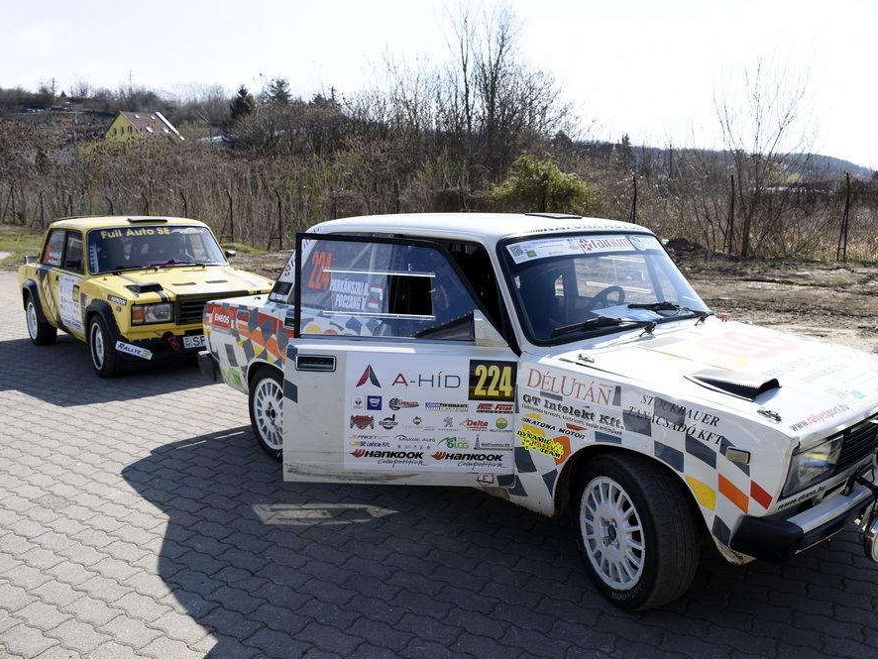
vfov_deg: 46.8
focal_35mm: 30
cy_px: 327
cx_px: 504
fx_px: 761
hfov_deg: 59.7
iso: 100
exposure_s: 1/400
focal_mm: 18
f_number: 6.3
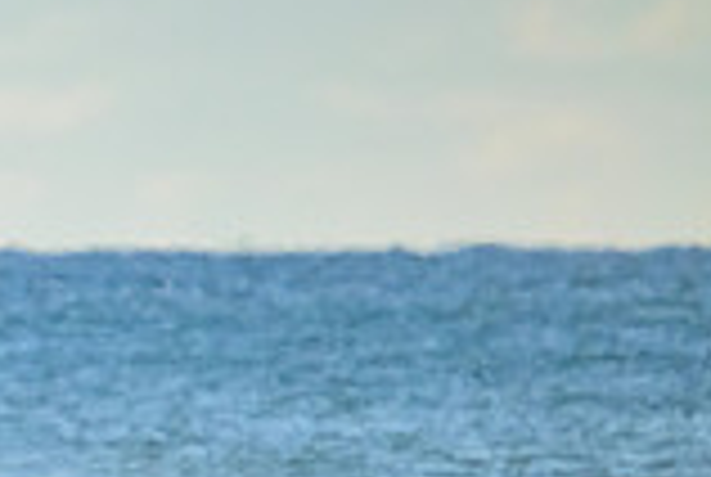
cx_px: -540
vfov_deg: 0.6
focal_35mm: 2307
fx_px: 45649
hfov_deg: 0.9
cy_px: 835
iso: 4000
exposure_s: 1/1600
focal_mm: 630
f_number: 11
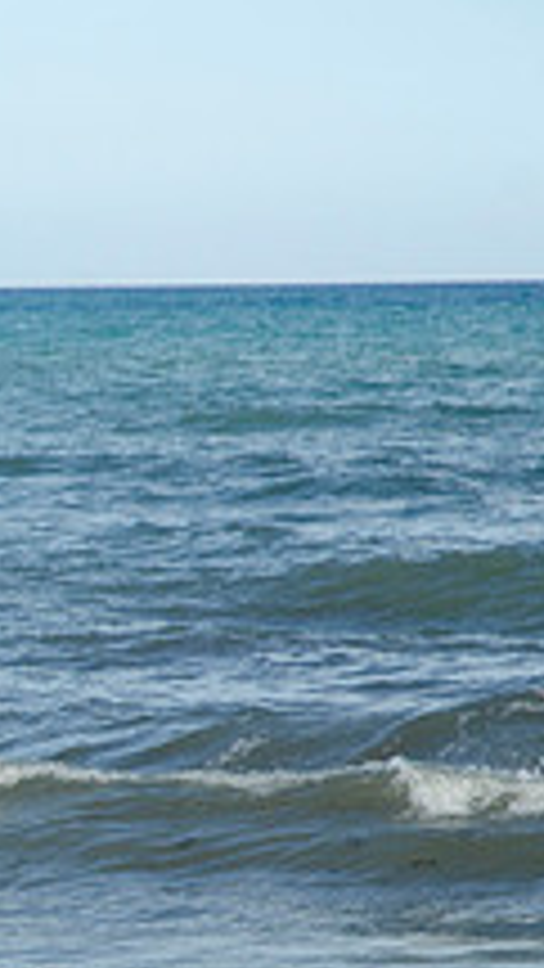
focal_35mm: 262
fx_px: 6716
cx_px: -616
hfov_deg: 4.6
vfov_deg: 8.2
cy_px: 819
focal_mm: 62
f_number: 9
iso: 100
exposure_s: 1/250
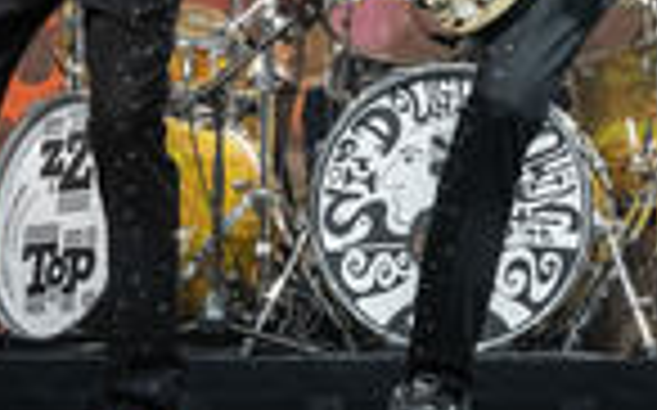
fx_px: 2308
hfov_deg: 16.2
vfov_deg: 9.8
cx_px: 340
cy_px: -216
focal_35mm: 129
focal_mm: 41
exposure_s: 1/250
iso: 1250
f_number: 9
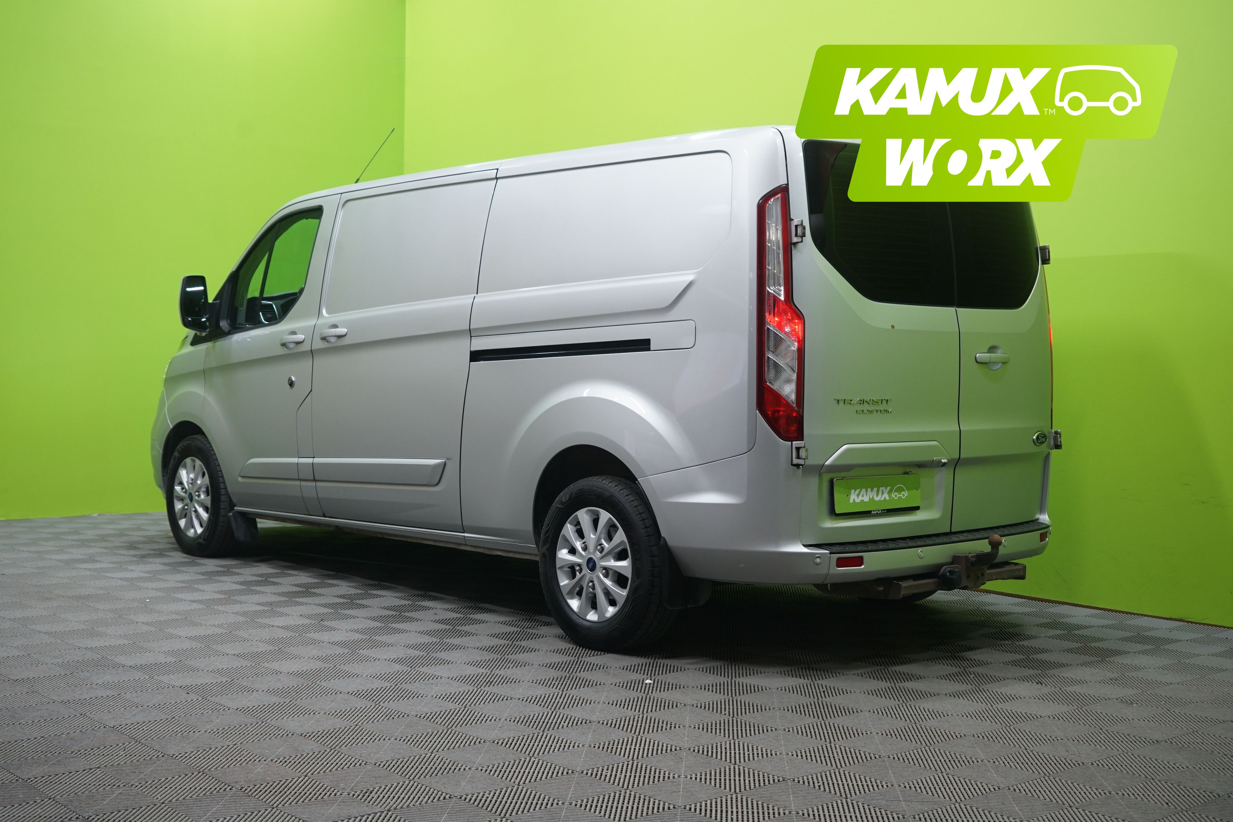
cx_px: 616
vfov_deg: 31.2
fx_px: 1473
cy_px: 411
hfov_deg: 45.4
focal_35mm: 43
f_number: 5.6
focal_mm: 43
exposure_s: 1/25
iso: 800
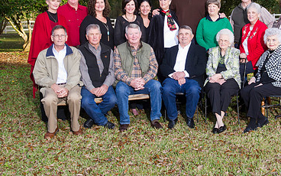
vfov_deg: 21.0
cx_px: 175
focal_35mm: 61
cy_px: 36
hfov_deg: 33.3
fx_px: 467
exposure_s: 1/200
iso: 1000
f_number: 8
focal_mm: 38
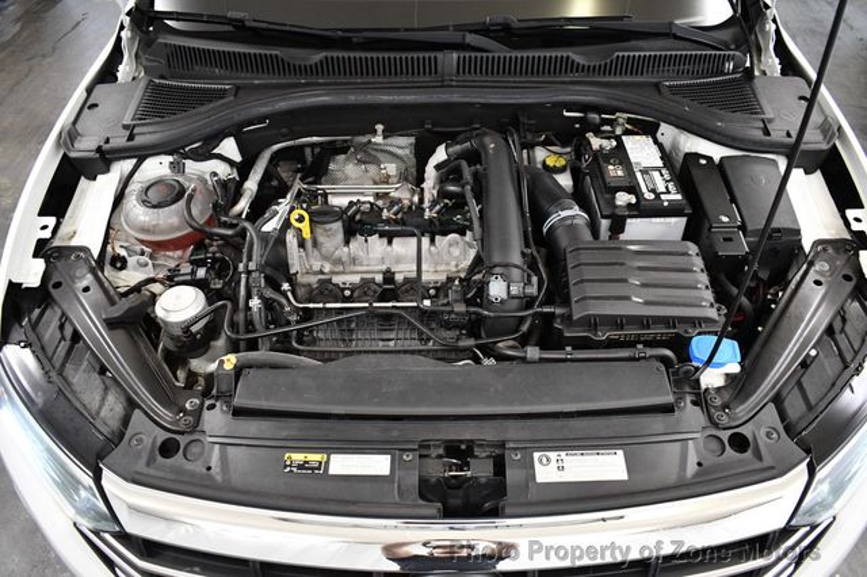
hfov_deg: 62.0
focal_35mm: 30
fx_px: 722
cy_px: 288
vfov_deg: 43.6
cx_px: 434
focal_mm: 20
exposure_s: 1/125
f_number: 3.5
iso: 2000
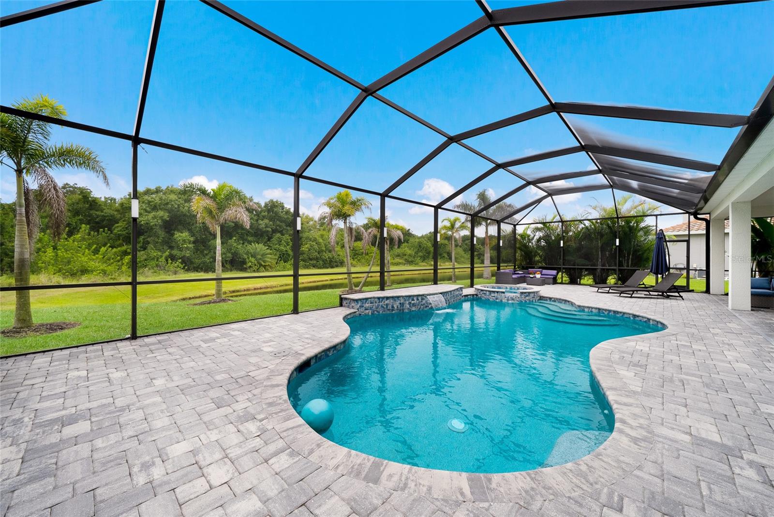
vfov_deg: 85.5
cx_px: 387
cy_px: 258
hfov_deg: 108.3
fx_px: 280
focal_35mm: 13
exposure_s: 1/50
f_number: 11
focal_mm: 13
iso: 400
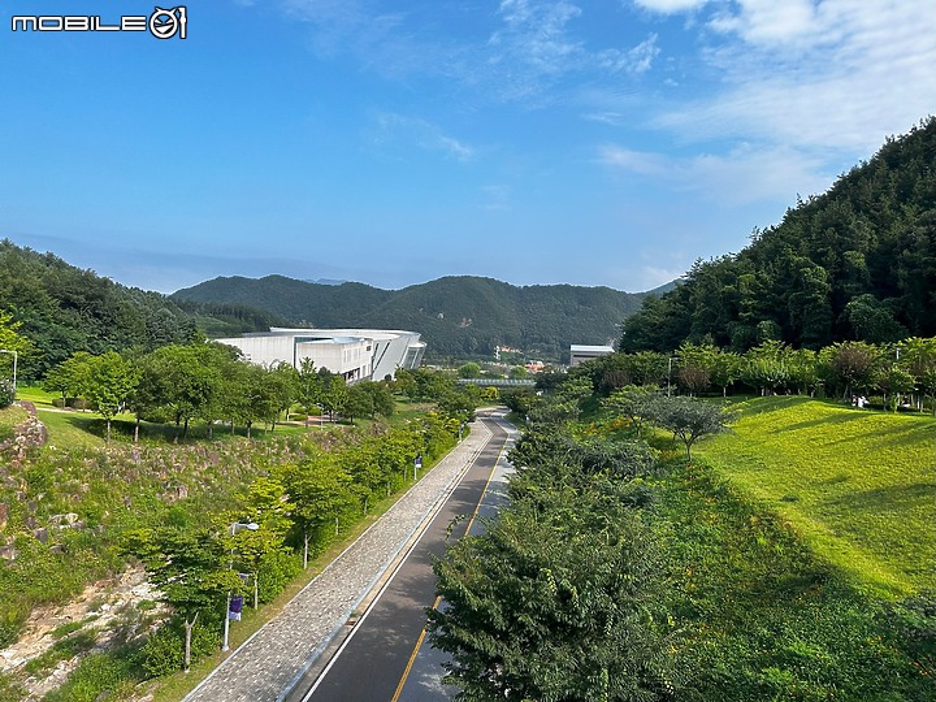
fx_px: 649
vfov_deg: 56.8
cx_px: 468
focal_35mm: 24
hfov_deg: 71.6
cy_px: 351
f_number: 1.78
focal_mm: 6.86
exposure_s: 1/3247
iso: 80
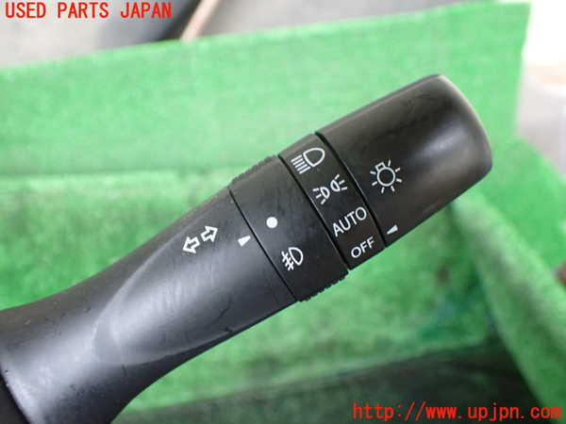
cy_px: 212
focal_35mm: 30
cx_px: 283
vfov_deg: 46.8
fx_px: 491
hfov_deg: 60.0
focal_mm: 5.4
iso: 800
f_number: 2.3
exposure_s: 1/60
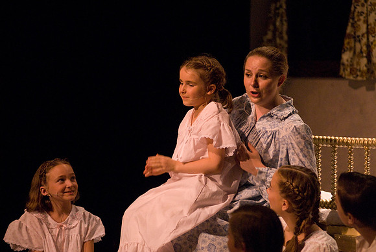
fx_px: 2509
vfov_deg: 5.7
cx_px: 188
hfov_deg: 8.6
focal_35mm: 240
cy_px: 126
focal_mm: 160
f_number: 2.8
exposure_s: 1/160
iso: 1600
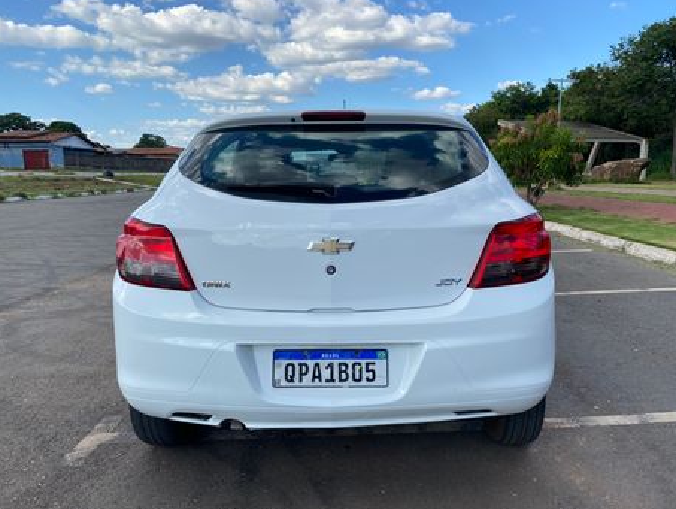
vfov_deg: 51.5
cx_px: 348
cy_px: 258
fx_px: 528
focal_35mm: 27
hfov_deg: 65.2
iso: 32
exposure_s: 1/1996
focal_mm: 4.25
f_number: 1.8
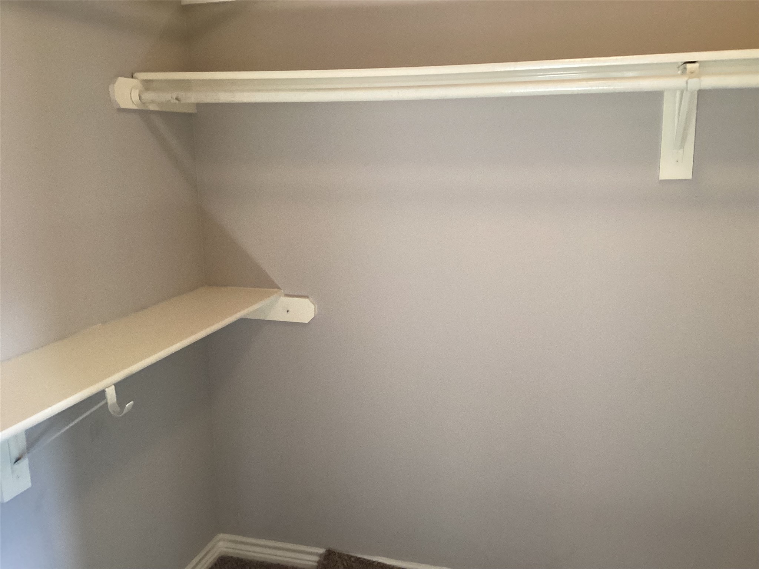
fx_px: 680
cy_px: 284
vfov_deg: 45.4
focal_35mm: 31
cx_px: 380
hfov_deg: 58.4
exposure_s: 1/60
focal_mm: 3.3
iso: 320
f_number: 2.4
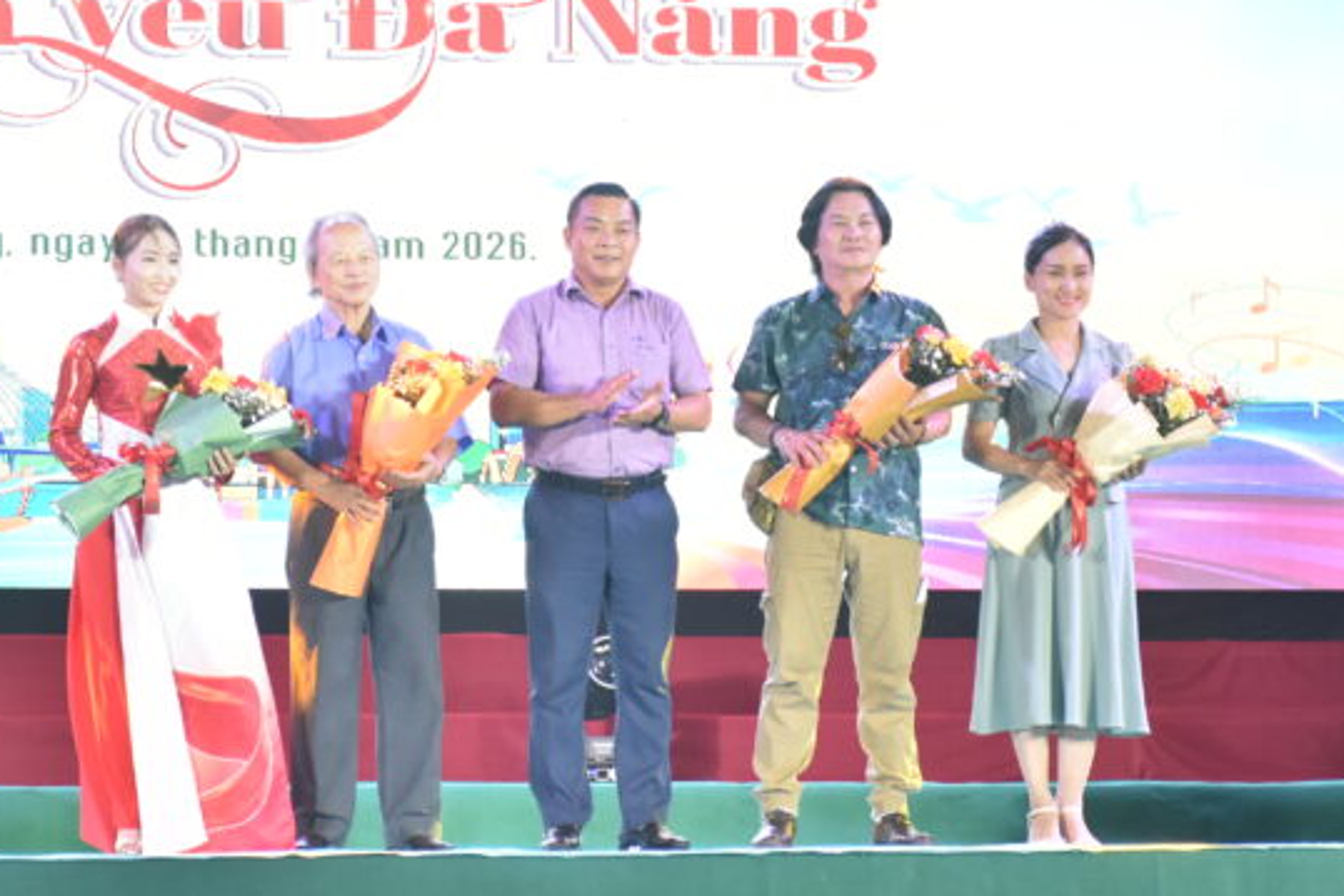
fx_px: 7989
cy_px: 236
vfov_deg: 6.4
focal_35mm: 214
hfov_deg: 9.6
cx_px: 602
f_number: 5
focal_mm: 75
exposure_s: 1/125
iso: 1250
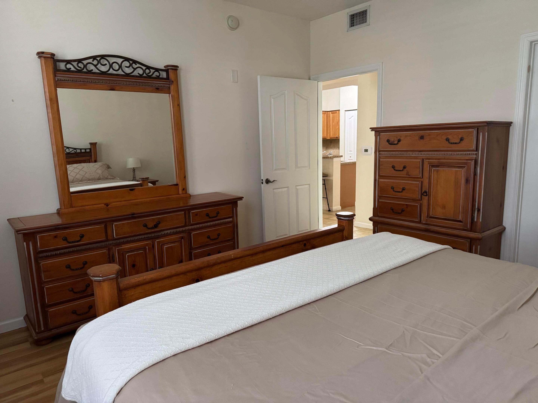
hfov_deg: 71.6
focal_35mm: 24
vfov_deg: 56.8
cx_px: 269
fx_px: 373
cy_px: 202
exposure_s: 1/60
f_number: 1.8
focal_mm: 6.8
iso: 640
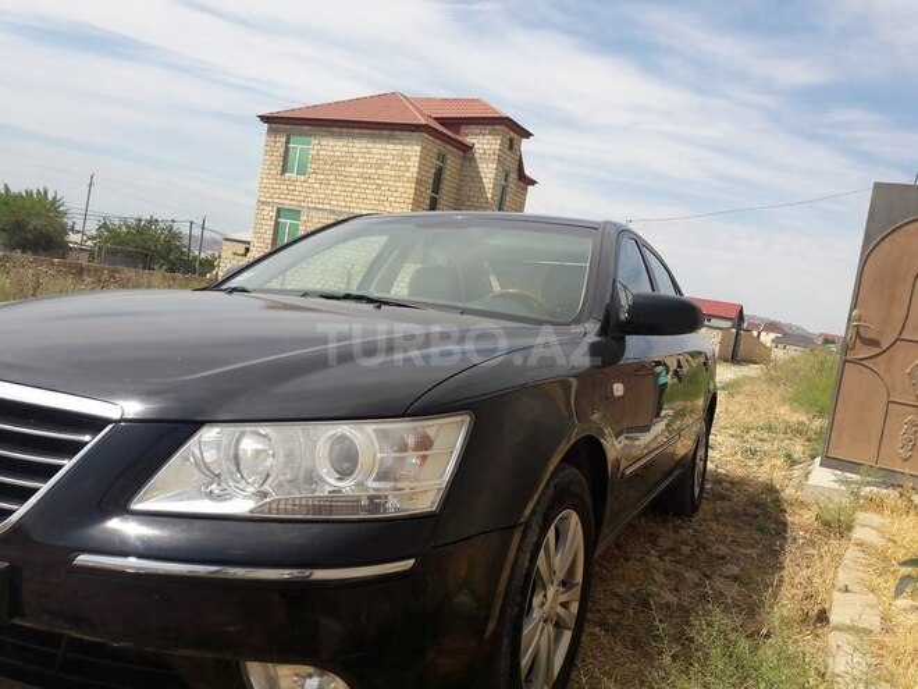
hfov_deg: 63.4
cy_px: 344
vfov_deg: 49.7
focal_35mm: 28
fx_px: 743
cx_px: 459
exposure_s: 1/1855
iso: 40
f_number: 1.9
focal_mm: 3.7
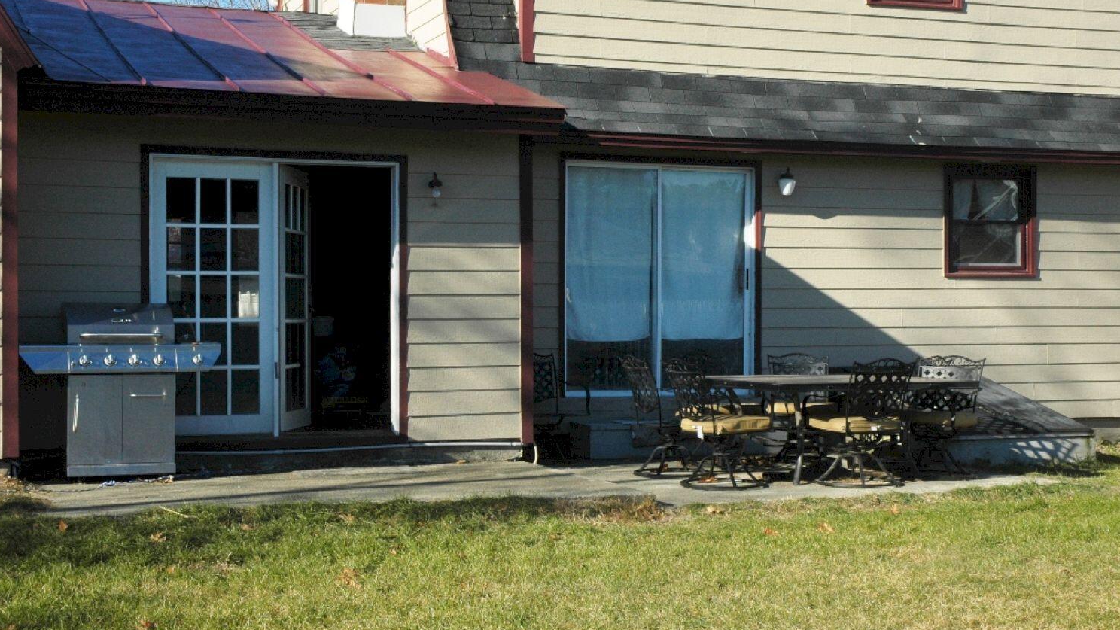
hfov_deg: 37.5
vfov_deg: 21.6
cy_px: 322
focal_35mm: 56
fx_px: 1649
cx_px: 557
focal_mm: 35
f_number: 14
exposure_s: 1/250
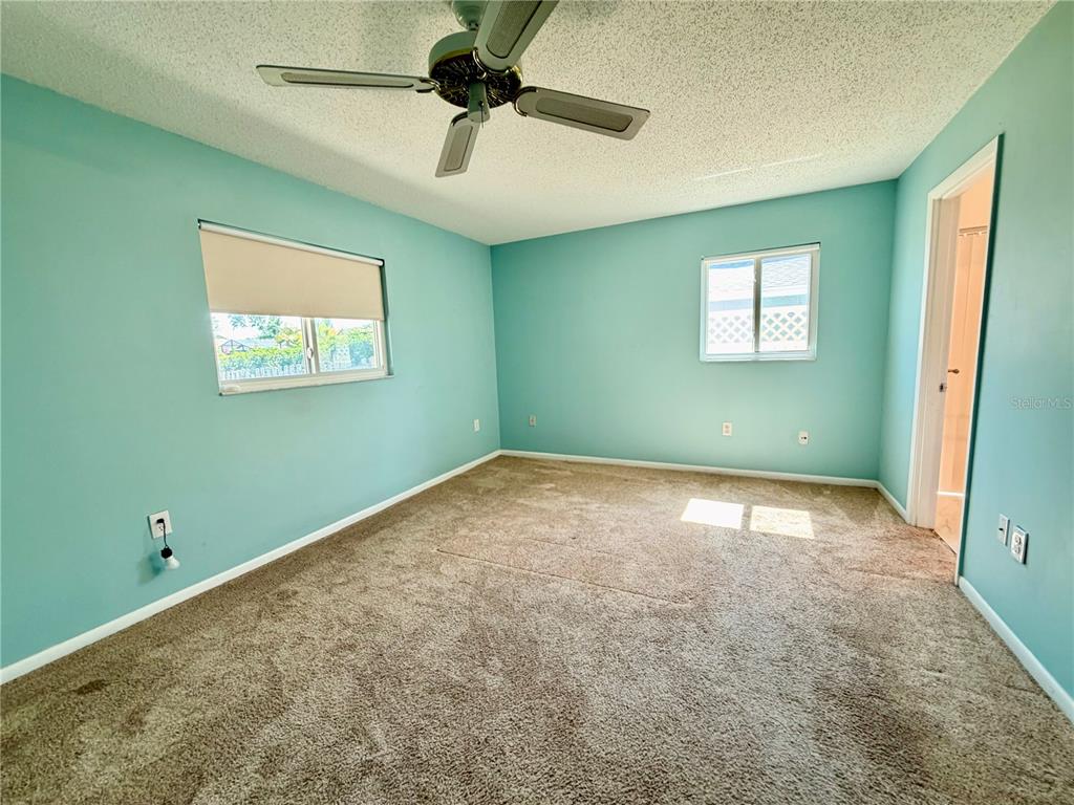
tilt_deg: -7.6
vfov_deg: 85.7
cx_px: 537
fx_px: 434
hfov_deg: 102.1
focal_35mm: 14
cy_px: 402
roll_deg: +2.8
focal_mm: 2.22
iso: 200
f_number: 2.2
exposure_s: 1/60
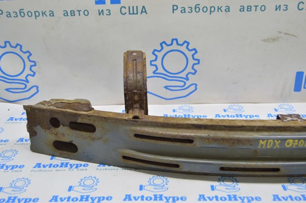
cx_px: 153
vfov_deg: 28.9
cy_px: 102
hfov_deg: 42.4
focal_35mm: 46
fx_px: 395
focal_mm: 31
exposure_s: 1/20
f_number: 5.6
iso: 400
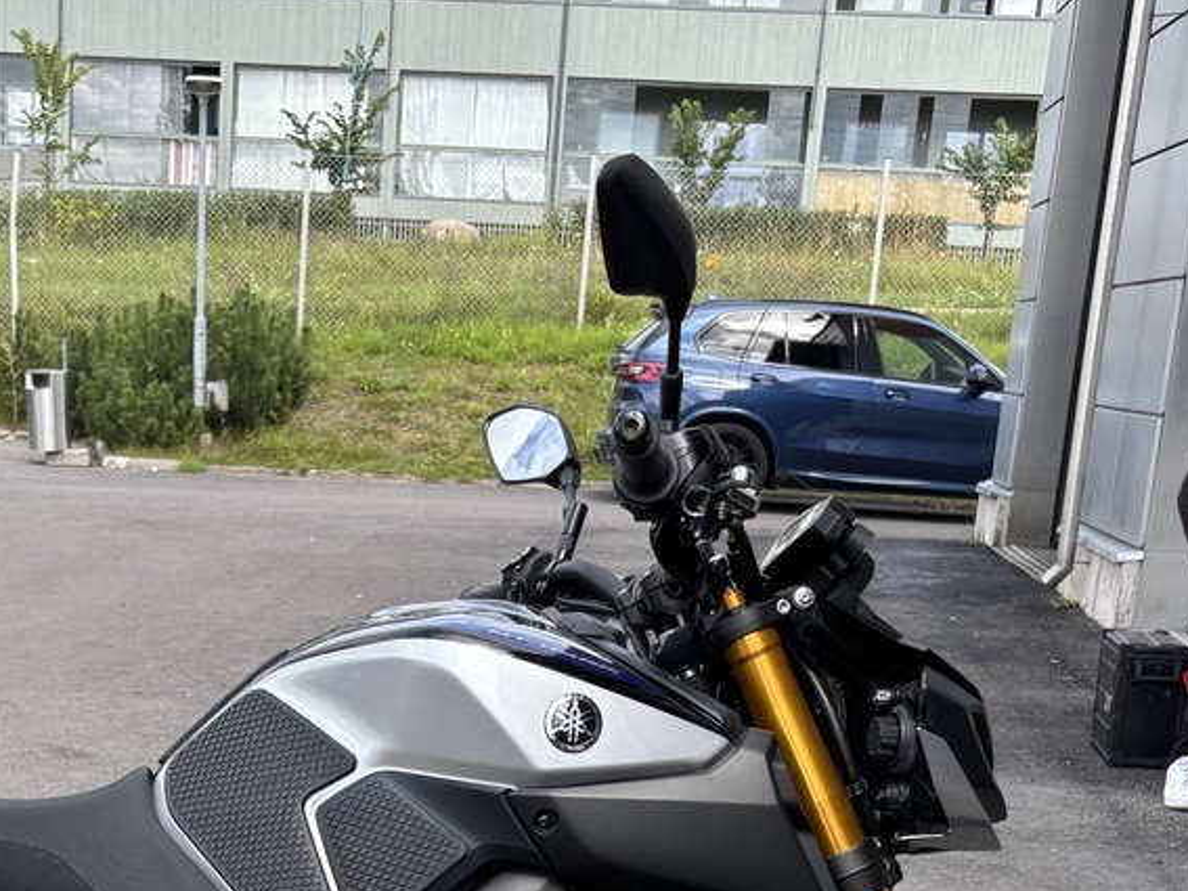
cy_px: 1075
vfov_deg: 20.7
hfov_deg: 29.0
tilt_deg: -17.4
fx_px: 2265
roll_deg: -3.1
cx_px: 327
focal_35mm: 66
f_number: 1.6
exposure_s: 1/844
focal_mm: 5.96
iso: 50
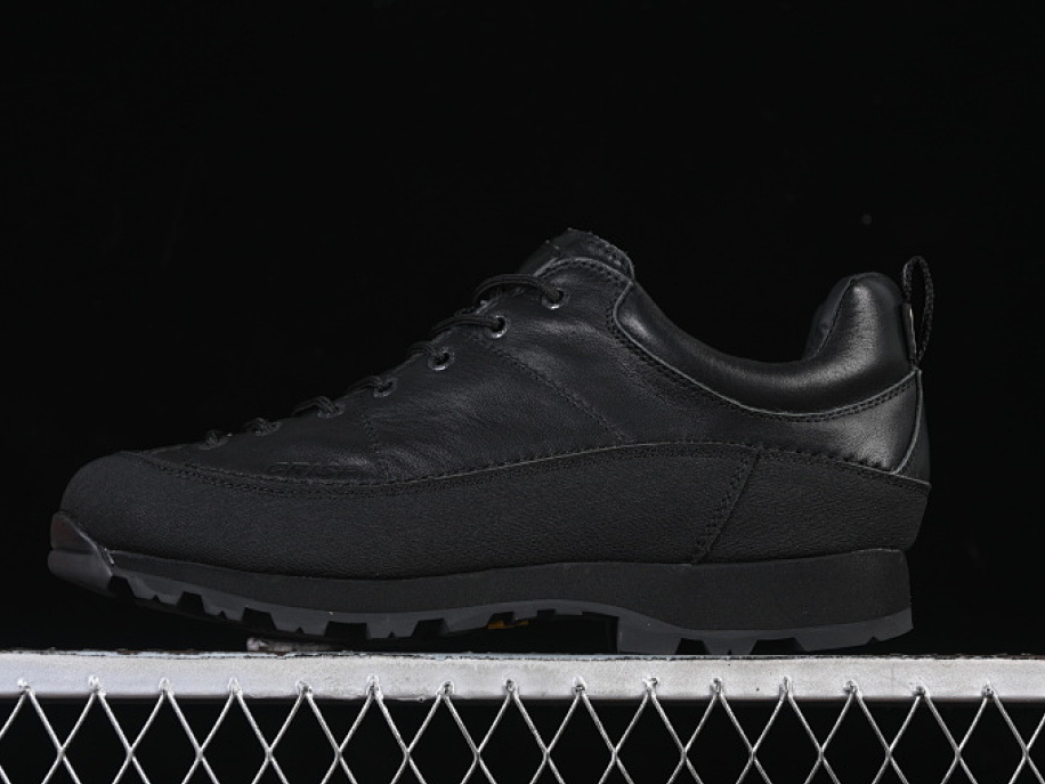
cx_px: 502
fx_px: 2566
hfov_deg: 23.0
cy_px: 398
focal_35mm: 85
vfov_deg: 17.4
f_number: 6.3
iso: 160
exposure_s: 1/60
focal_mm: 50
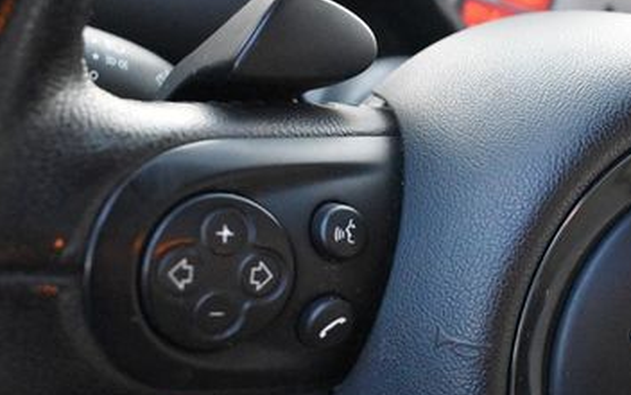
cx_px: 457
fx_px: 860
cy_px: 195
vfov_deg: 25.8
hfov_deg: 39.4
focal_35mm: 50
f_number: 3.5
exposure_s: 1/125
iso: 3600
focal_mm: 18
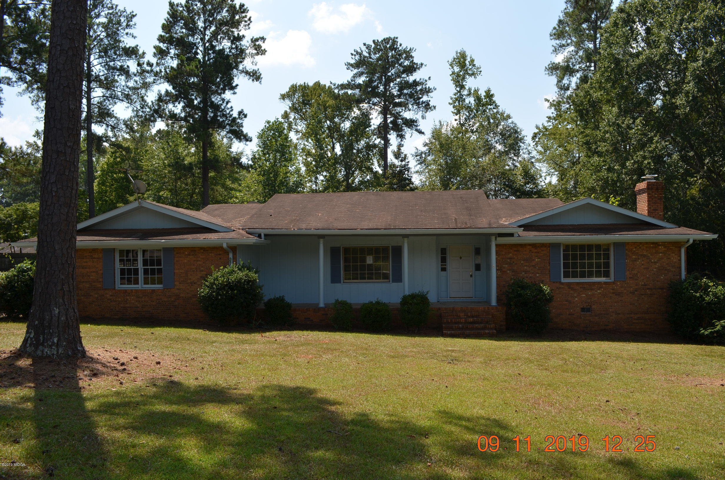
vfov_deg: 47.7
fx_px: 543
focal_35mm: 27
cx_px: 362
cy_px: 240
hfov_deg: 67.5
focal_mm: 18
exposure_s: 1/200
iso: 100
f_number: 9
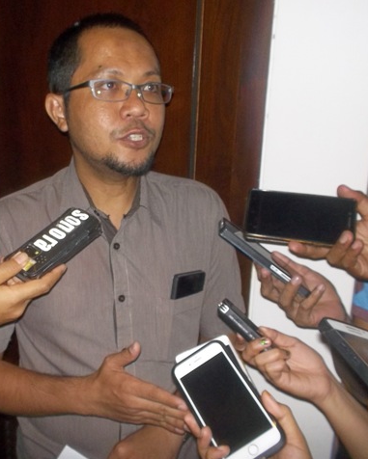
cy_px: 230
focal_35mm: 38
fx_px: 517
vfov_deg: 47.9
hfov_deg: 38.6
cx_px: 113
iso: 160
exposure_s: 1/30
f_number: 3.3
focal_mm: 4.1
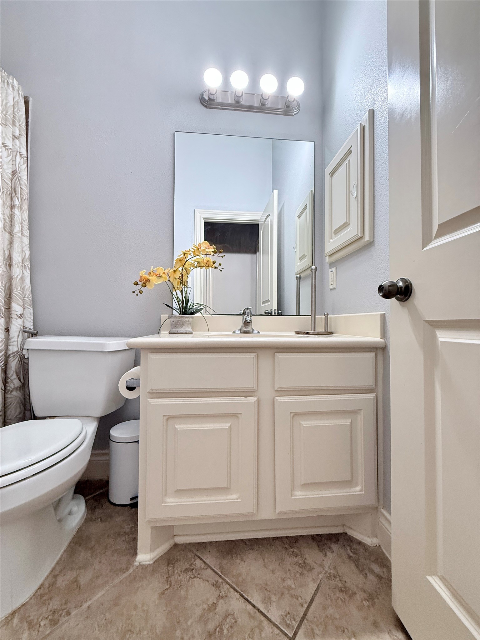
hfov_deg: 85.7
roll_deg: -1.5
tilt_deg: +4.1
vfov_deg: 102.1
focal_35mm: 14
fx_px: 259
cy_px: 320
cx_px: 240
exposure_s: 1/60
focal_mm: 2.22
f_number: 2.2
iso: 250
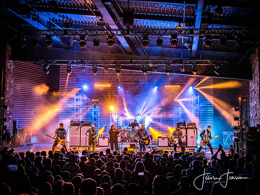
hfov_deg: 41.2
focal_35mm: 46
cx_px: 132
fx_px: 346
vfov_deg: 31.4
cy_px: 86
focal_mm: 38
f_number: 4.5
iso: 5000
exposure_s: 1/200
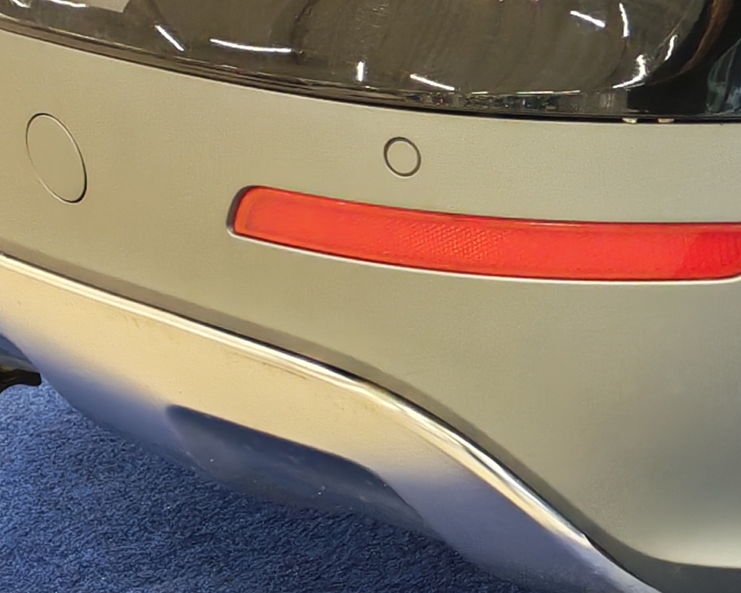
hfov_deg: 13.2
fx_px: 3093
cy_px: 162
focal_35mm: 141
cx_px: 952
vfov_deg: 10.9
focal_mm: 6.12
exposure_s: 1/100
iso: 640
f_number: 1.9
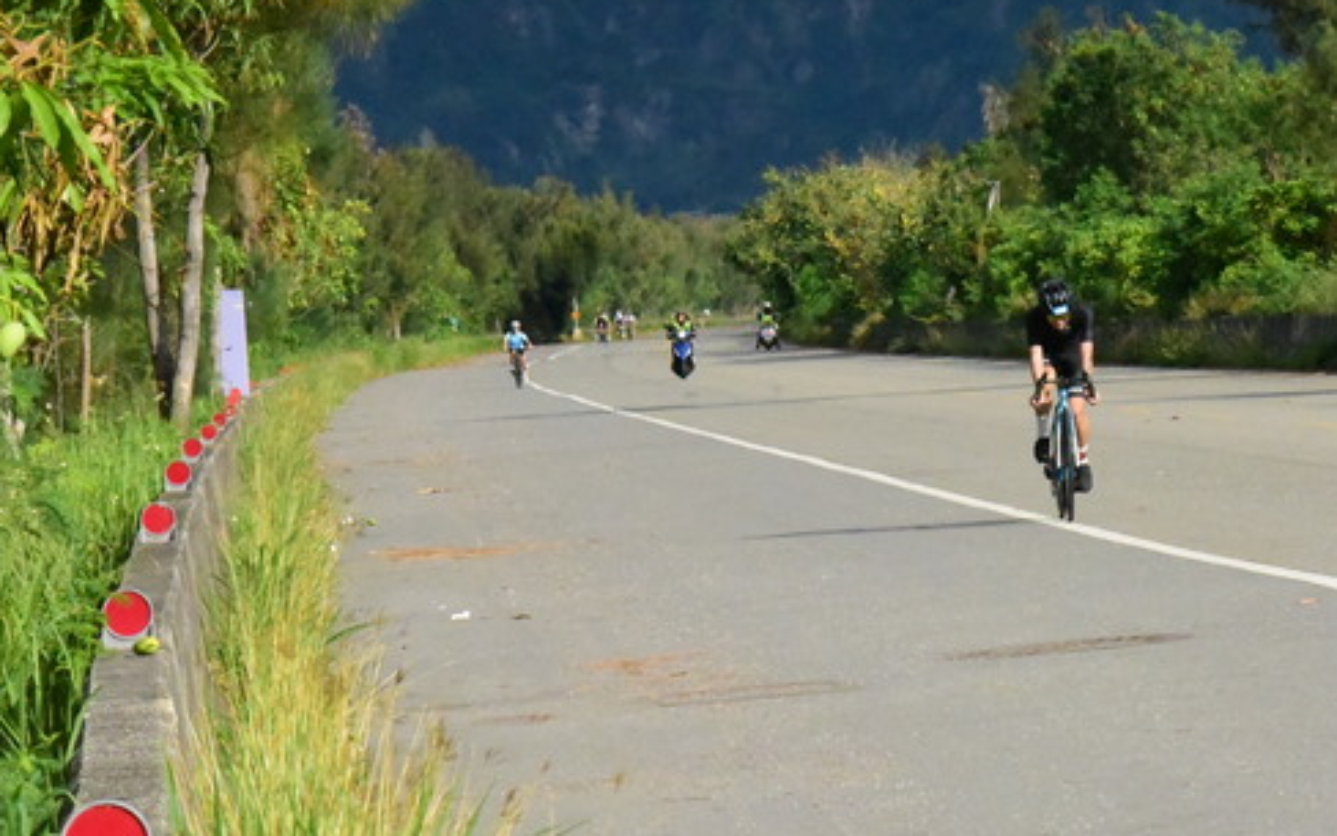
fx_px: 9802
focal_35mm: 269
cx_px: 1058
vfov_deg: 4.9
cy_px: 347
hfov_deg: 7.8
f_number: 25
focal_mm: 165
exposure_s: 1/4000
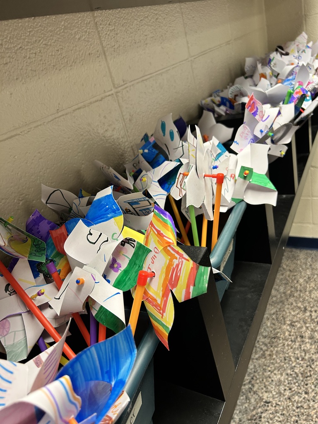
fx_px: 318
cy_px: 212
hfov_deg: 53.1
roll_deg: +14.8
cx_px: 159
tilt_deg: -26.1
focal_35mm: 26
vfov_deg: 67.3
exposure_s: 1/67
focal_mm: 5.7
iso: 125
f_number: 1.5
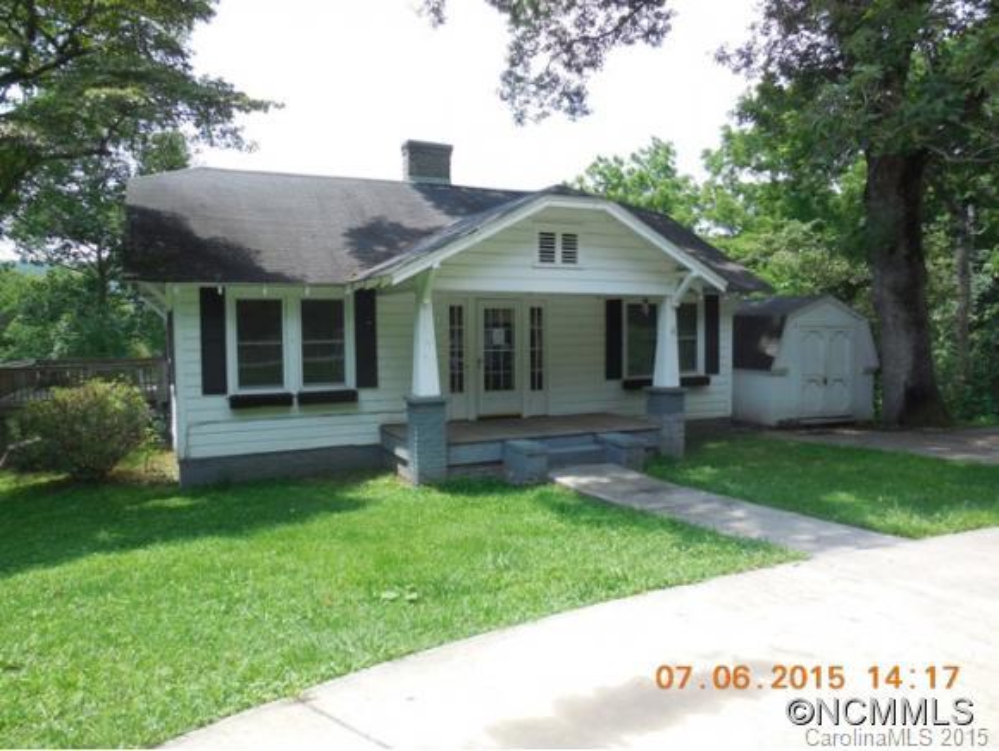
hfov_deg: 69.3
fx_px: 722
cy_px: 376
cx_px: 500
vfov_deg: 54.9
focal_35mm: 25
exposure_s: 1/640
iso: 125
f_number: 3.1
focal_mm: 4.5
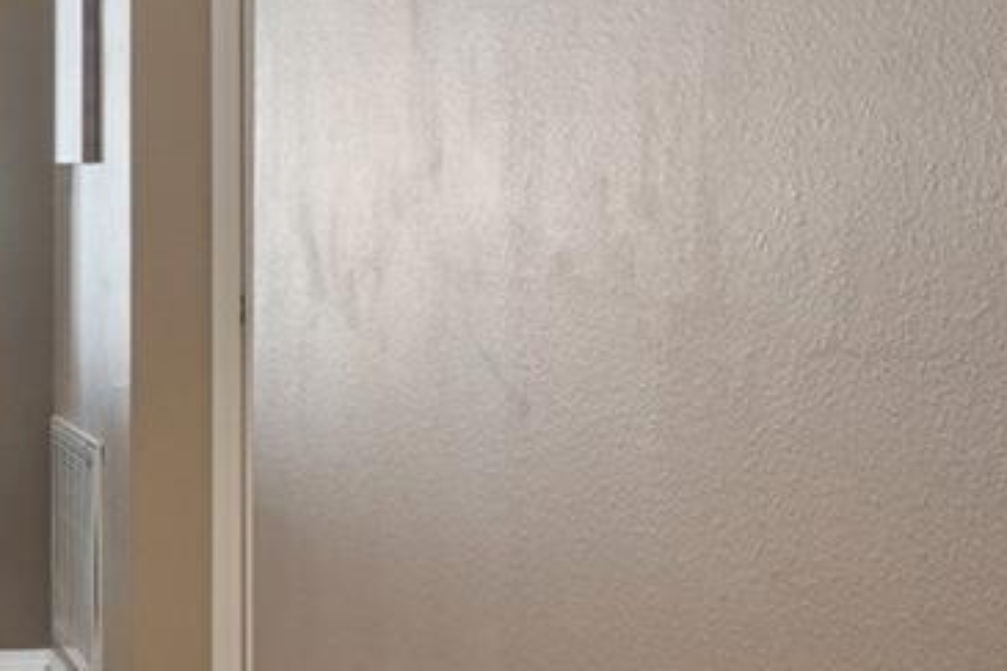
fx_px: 2209
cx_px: -246
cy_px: 221
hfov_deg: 23.2
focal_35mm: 79
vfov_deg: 17.2
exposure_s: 1/1.25
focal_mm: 18
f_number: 8
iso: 400
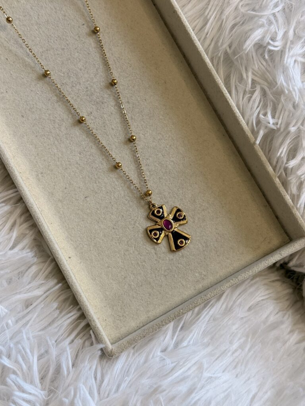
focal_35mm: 48
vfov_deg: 39.7
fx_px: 564
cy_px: 203
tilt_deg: -76.6
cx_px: 152
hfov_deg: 30.3
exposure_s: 1/140
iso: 50
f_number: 1.78
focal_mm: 6.76
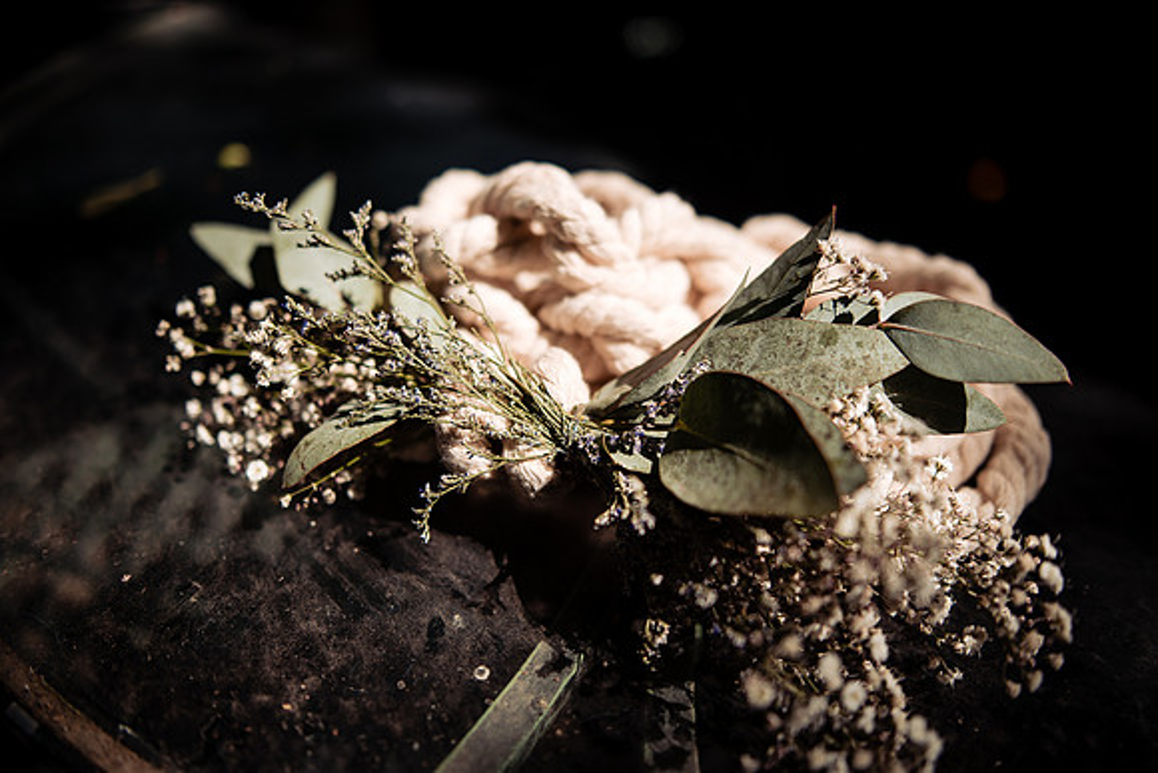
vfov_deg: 53.2
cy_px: 386
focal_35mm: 24
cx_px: 579
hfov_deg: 73.7
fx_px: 772
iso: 125
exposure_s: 1/4000
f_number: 2
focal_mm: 24
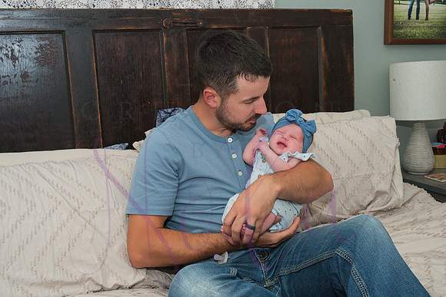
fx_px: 471
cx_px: 223
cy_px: 148
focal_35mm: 38
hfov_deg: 50.7
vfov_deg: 35.1
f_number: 14
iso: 800
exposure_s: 1/320
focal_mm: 38
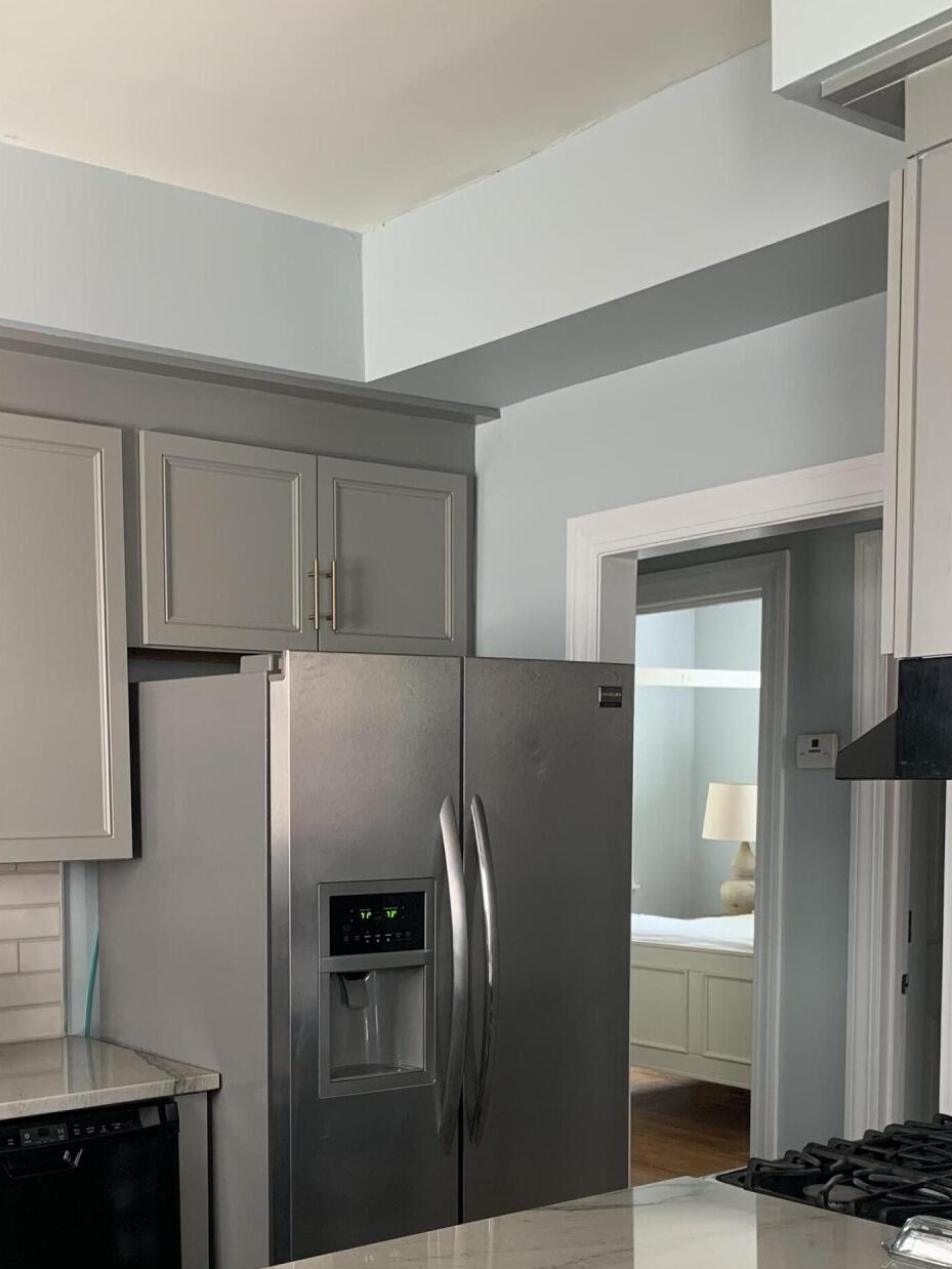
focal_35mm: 42
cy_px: 930
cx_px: 334
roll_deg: +0.7
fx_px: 1540
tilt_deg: -2.7
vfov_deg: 43.5
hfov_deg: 34.1
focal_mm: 4.25
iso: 100
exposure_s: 1/60
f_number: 1.8
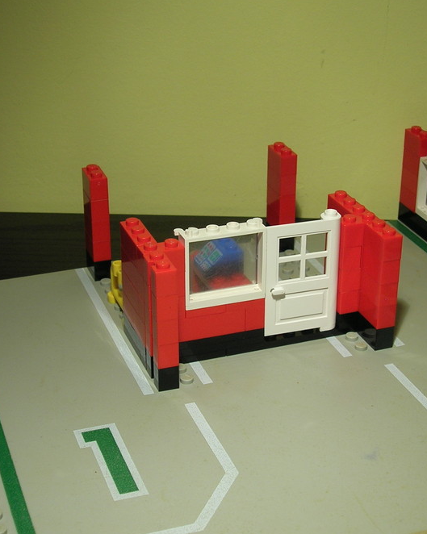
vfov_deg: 31.0
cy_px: 268
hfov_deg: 25.0
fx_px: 964
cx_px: 237
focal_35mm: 61
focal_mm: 7.7
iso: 50
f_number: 3.2
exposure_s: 1/20.4
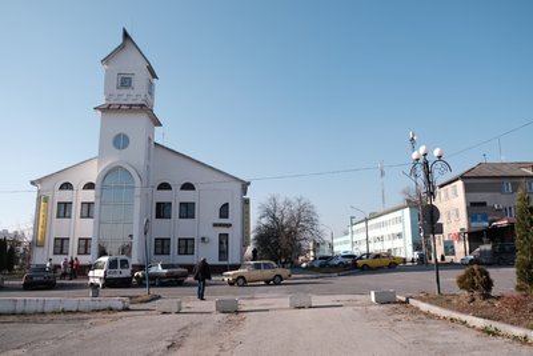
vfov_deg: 48.0
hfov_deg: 67.4
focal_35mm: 27
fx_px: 400
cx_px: 266
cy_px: 178
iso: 160
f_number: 3.6
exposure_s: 1/1000
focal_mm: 18
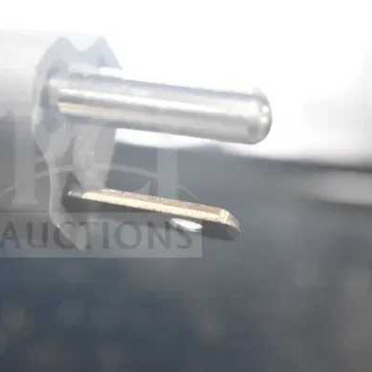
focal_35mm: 109
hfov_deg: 16.0
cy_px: 183
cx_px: 95
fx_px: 1321
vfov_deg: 16.0
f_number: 6.3
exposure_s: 1/160
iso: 6400
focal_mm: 55
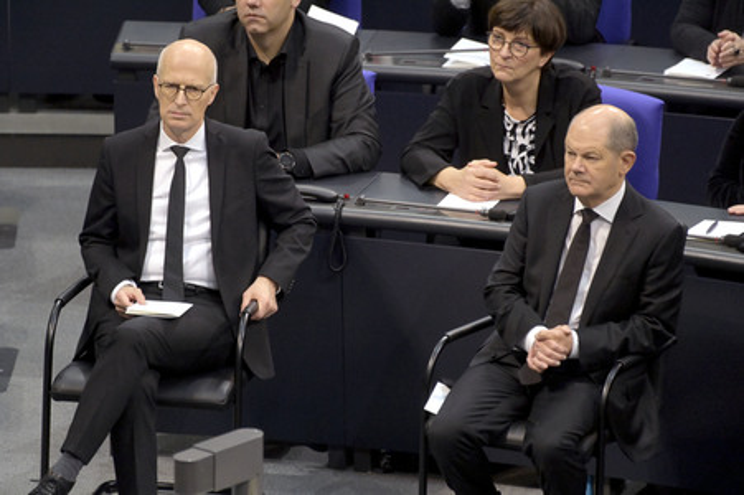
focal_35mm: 480
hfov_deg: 4.3
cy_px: 248
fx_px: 9912
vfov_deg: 2.9
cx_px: 372
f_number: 5.6
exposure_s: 1/320
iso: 10000
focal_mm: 480
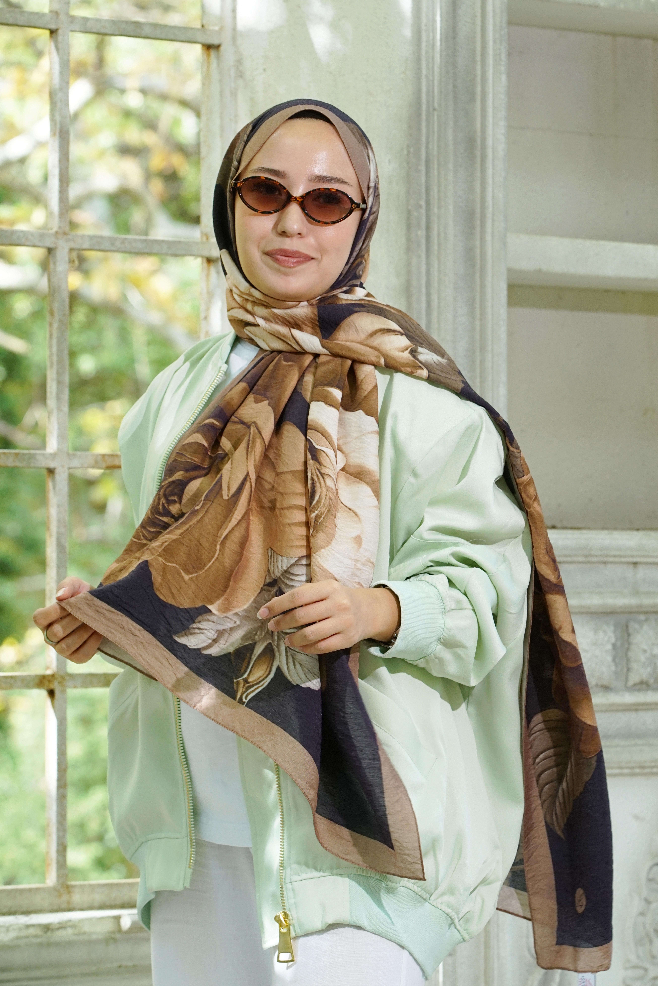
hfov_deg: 11.9
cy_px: 493
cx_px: 329
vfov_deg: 17.8
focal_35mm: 115
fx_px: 3152
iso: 640
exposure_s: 1/100
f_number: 6.3
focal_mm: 115
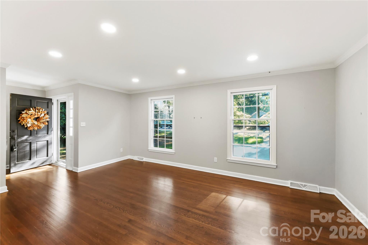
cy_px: 122
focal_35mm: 14
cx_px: 184
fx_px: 143
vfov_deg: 81.2
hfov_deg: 104.3
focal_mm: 14
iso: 2000
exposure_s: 1/50
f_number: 9
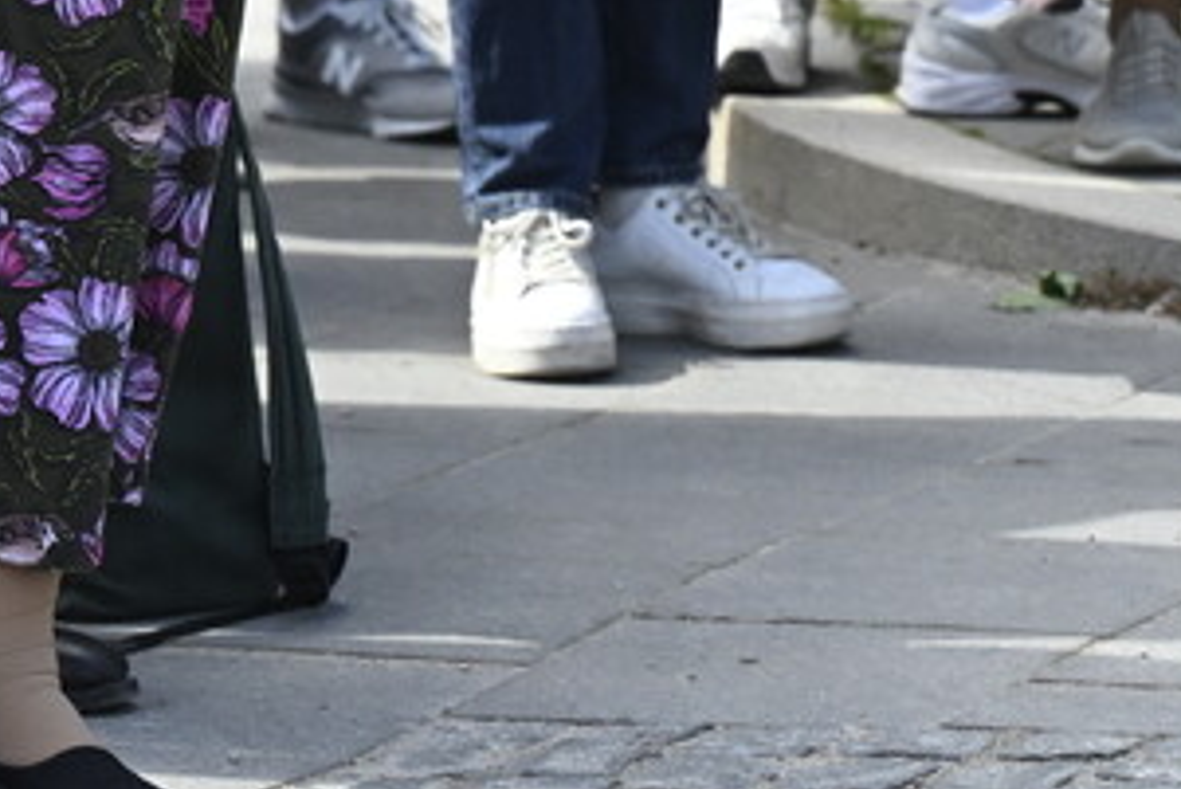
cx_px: -459
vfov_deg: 3.0
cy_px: -587
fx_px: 14999
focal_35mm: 457
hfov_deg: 4.5
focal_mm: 86
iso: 800
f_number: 3.5
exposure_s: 1/1600
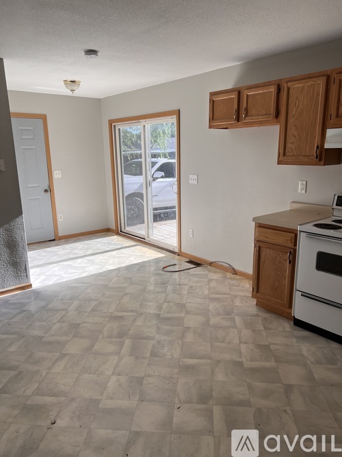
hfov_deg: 53.0
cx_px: 171
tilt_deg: -13.9
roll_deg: +0.2
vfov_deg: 67.3
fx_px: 343
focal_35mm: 26
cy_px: 228
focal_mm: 5.7
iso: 50
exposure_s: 1/758
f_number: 1.5
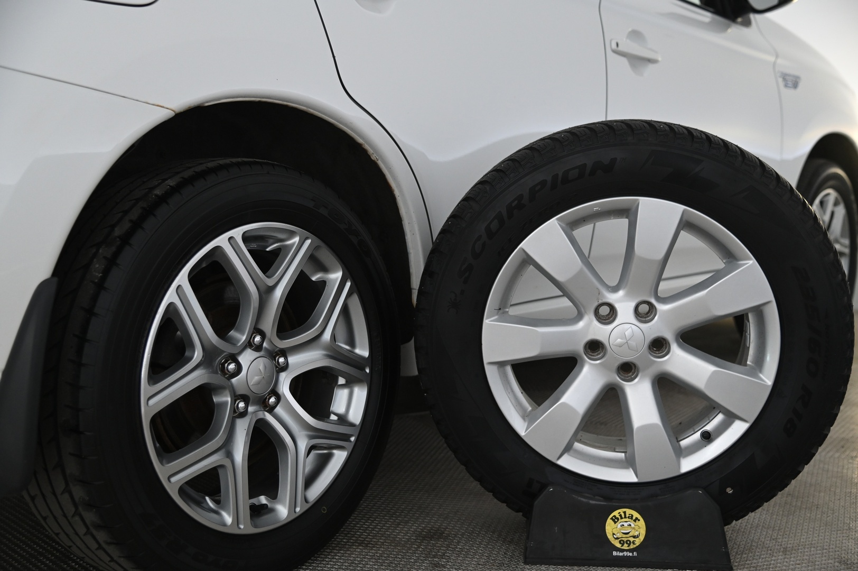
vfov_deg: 29.2
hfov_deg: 42.8
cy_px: 286
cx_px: 429
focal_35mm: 46
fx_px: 1095
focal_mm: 46
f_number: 4
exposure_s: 1/125
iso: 2000
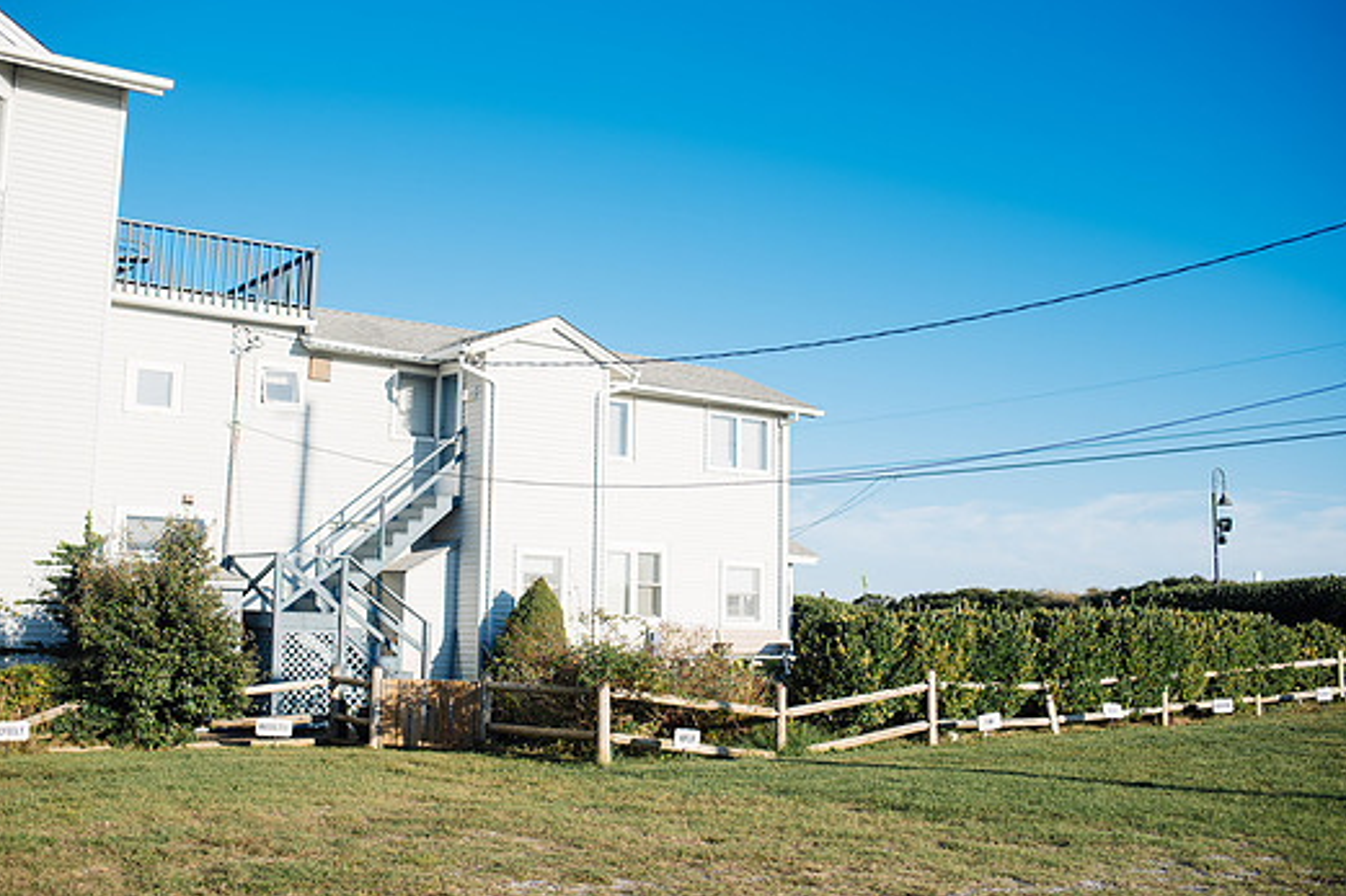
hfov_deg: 49.6
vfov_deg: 34.2
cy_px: 427
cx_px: 646
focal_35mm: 39
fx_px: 1458
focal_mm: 35
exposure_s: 1/1250
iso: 100
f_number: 2.8
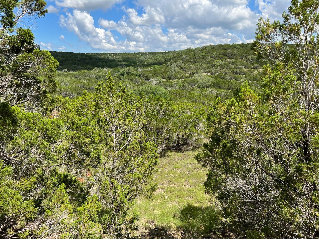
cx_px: 160
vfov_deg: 53.0
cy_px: 120
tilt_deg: -13.3
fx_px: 240
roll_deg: -2.3
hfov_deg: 67.3
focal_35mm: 26
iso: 50
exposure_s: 1/2915
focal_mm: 5.7
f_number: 1.5
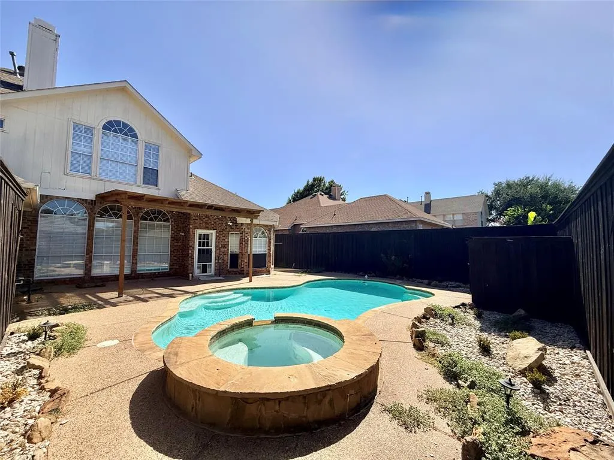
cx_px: 307
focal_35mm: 14
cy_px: 230
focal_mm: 2.22
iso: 50
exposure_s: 1/3289
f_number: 2.2
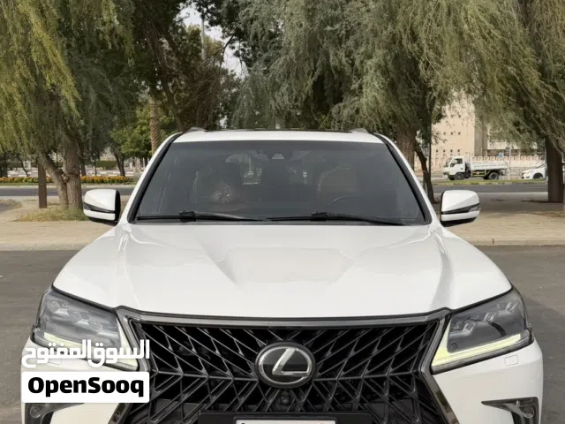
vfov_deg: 56.8
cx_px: 282
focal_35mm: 24
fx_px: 392
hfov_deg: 71.6
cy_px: 212
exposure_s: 1/4167
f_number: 1.78
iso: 80
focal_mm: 6.76
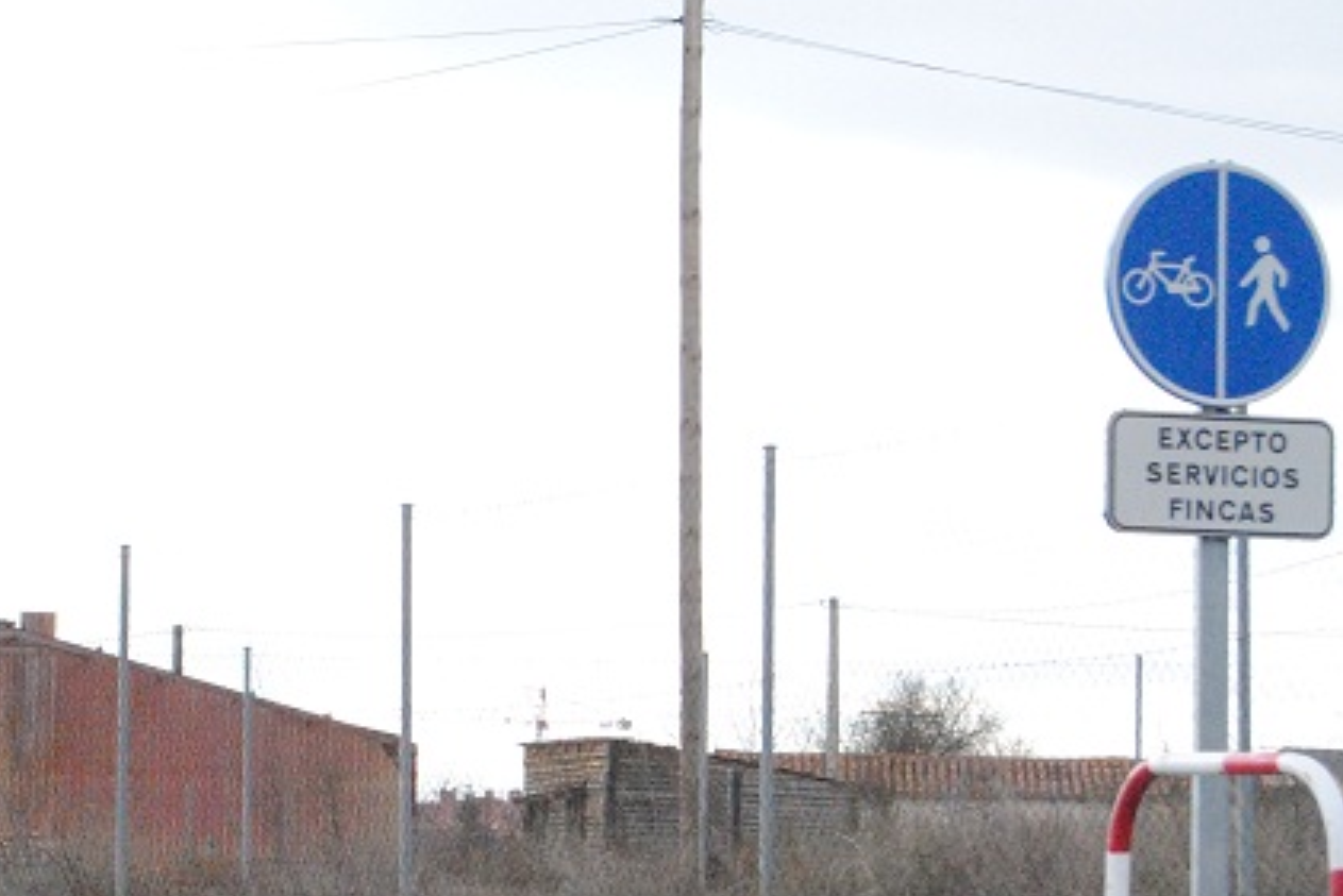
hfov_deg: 13.1
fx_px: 5857
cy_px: 591
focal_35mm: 157
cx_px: 463
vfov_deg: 8.7
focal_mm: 55
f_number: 6.3
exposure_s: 1/4000
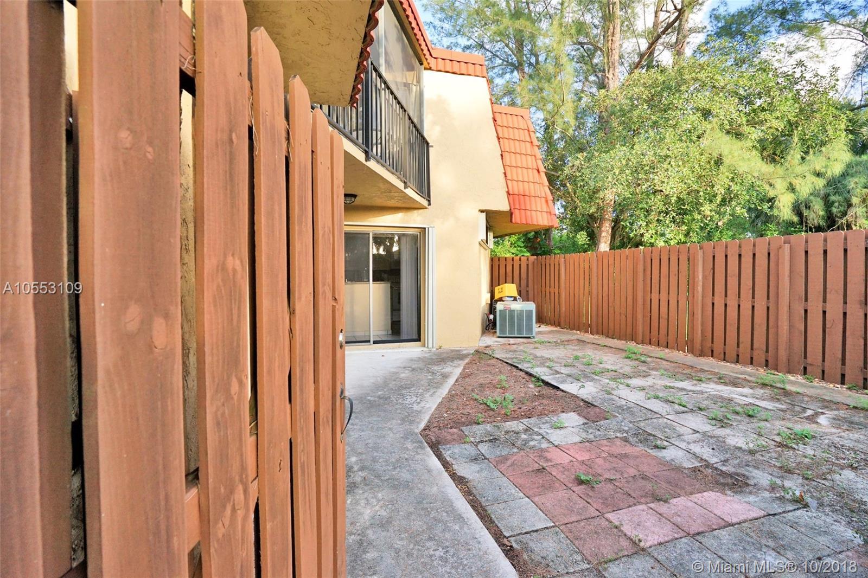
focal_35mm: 16
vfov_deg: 73.7
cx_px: 434
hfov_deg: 96.7
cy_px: 289
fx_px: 386
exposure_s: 1/200
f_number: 8
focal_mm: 16
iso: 500
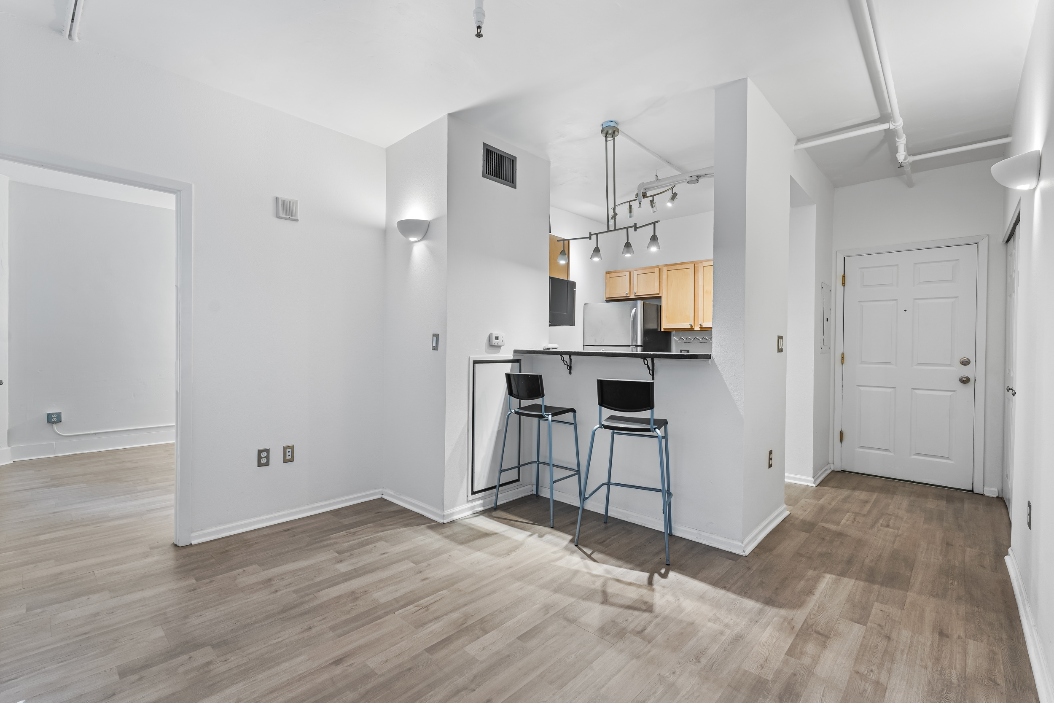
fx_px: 468
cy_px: 352
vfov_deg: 73.8
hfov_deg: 96.7
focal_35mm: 16
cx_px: 527
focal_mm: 16
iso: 160
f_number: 8
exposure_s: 1.3
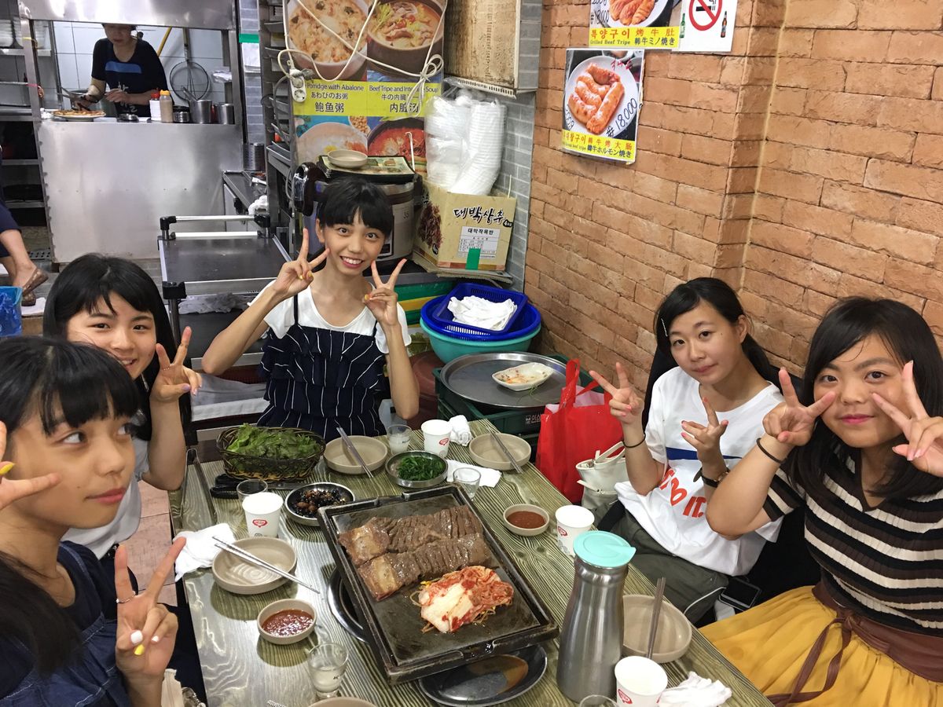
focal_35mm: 29
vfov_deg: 48.2
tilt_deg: -19.7
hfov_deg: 61.7
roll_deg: -3.3
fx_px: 790
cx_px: 472
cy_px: 354
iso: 50
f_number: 2.2
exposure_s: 1/15
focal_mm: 4.15
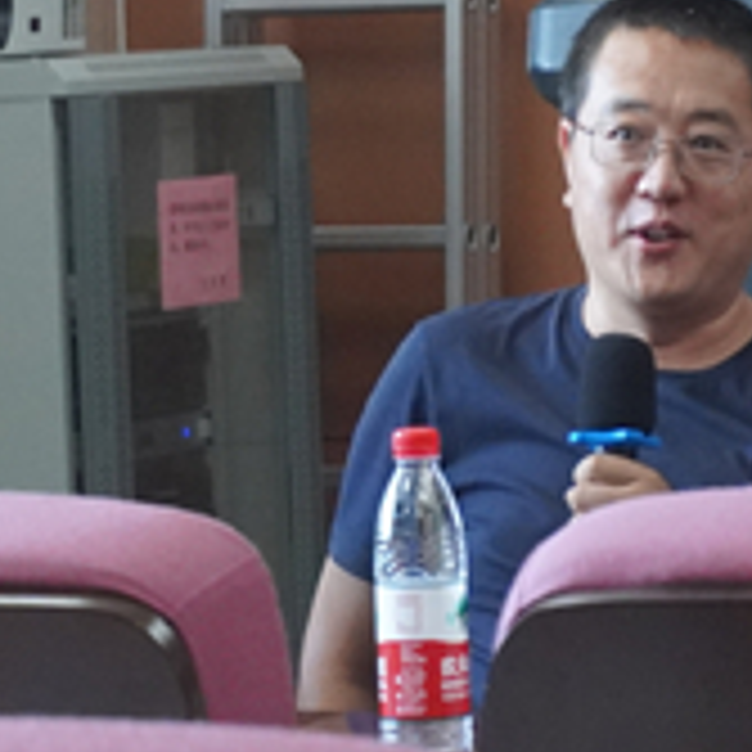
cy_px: 158
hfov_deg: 7.6
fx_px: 5628
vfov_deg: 7.6
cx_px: 536
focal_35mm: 229
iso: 4000
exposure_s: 1/160
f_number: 5.6
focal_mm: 50
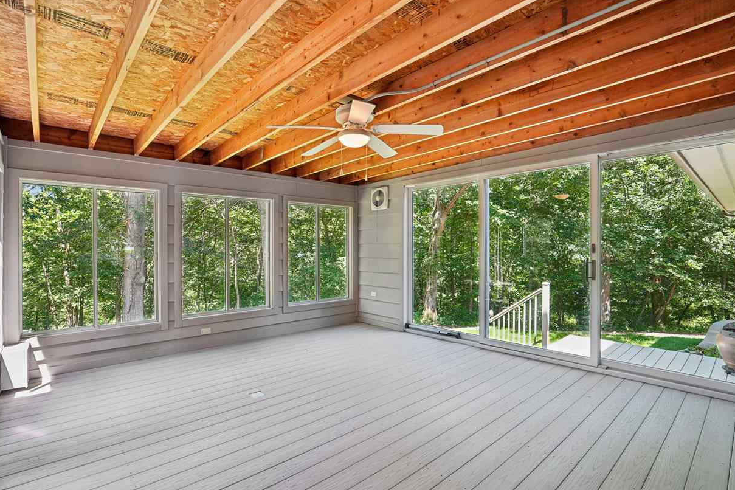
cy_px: 253
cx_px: 354
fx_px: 367
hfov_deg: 90.0
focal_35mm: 18
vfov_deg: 67.4
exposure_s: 1/30
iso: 400
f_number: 9
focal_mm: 17
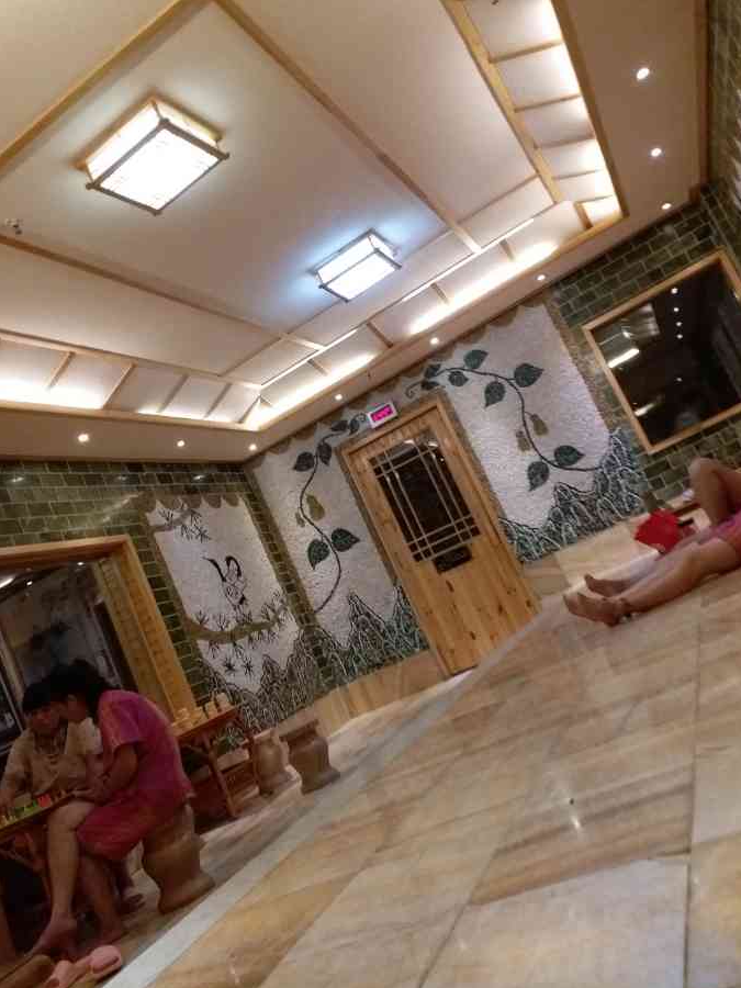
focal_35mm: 28
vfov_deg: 63.4
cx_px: 364
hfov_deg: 49.7
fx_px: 799
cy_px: 493
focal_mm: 3.6
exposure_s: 1/25
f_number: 1.9
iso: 200
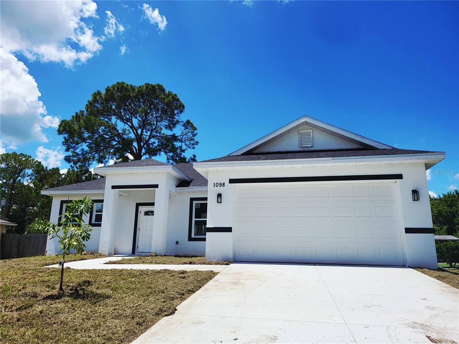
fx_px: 318
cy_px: 172
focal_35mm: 24
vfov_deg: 56.8
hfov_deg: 71.6
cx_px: 230
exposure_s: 1/3758
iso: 40
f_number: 1.8
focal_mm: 5
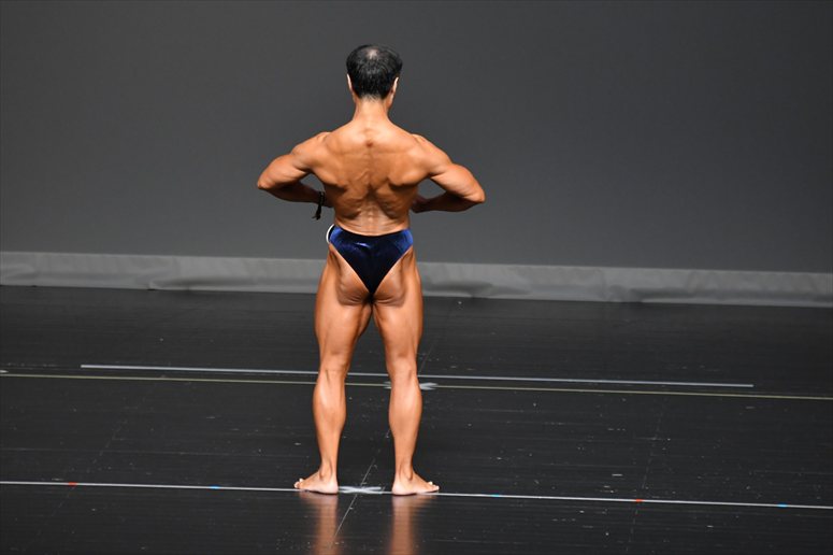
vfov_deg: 3.7
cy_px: 278
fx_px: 8673
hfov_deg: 5.5
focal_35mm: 375
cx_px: 416
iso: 2500
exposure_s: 1/400
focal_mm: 250
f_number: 5.6
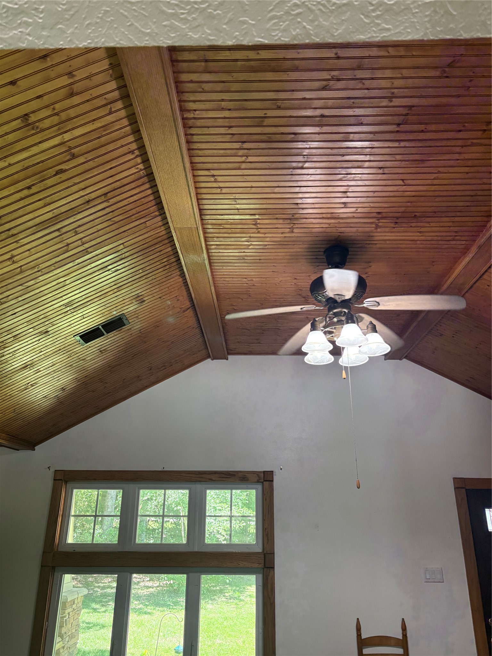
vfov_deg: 67.3
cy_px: 328
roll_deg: -2.0
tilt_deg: +21.1
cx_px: 246
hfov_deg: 53.1
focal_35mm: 26
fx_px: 493
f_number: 1.6
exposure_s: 1/60
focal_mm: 5.96
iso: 160
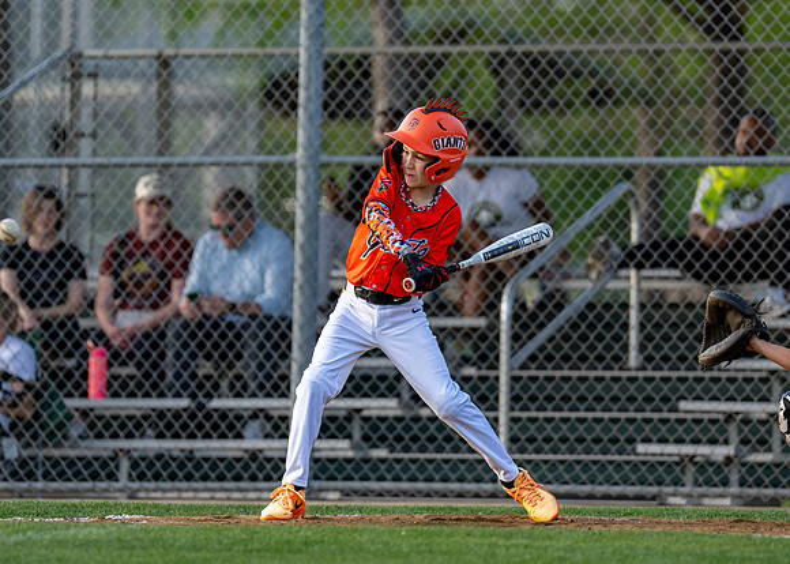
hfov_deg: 5.3
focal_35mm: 383
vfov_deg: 3.8
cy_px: 221
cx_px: 445
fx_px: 8601
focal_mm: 200
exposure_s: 1/2000
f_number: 2.8
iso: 500
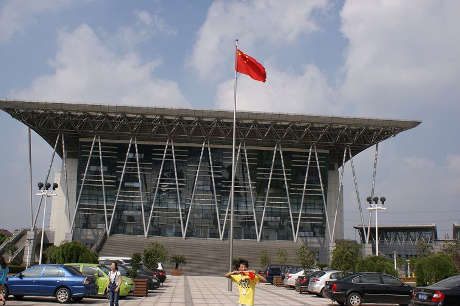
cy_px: 155
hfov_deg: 50.7
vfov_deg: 35.0
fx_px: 485
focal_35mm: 38
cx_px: 224
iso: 100
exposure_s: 1/250
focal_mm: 24
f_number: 10
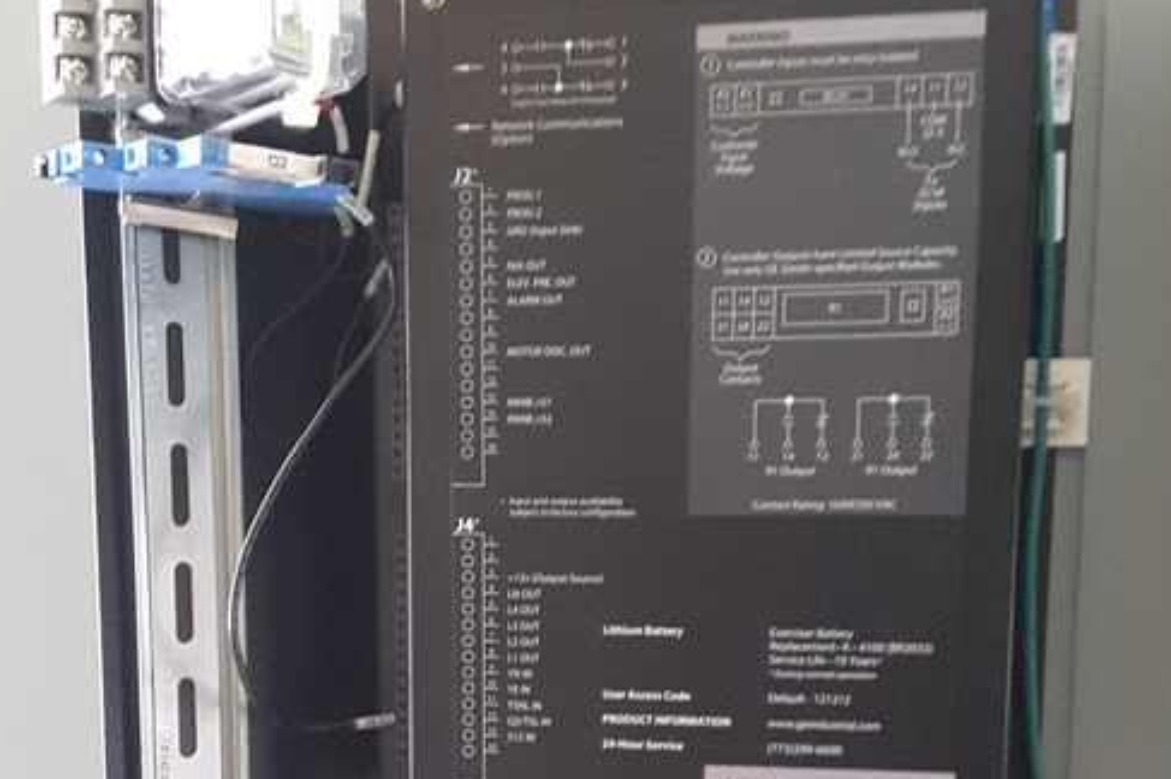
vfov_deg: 24.7
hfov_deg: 37.5
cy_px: 707
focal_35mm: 53
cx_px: 536
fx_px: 1723
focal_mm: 2.9
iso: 500
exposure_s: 1/15
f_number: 1.9
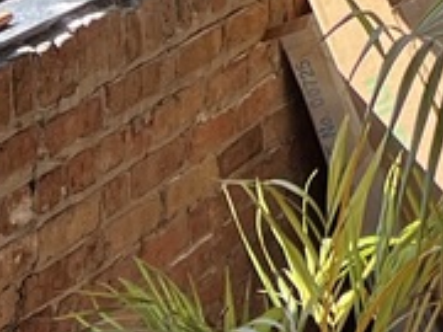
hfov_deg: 8.7
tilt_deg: -2.6
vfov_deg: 6.7
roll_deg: +0.2
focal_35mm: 208
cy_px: -504
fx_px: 2662
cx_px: 1026
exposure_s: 1/486
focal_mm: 5.7
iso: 50
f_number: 1.5
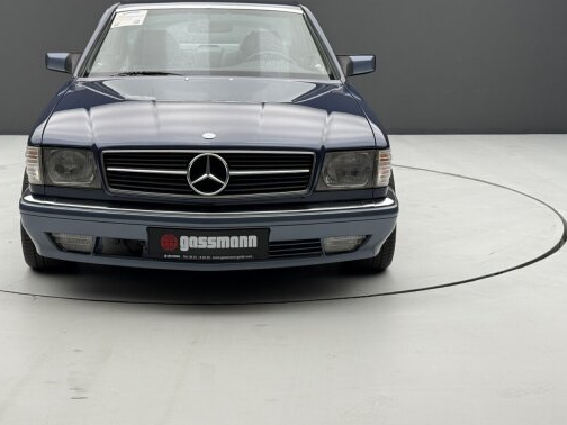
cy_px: 172
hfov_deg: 31.5
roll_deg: -0.4
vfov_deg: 24.0
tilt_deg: -9.5
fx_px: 999
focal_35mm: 61
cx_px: 210
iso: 64
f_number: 1.78
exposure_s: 1/49
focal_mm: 6.76
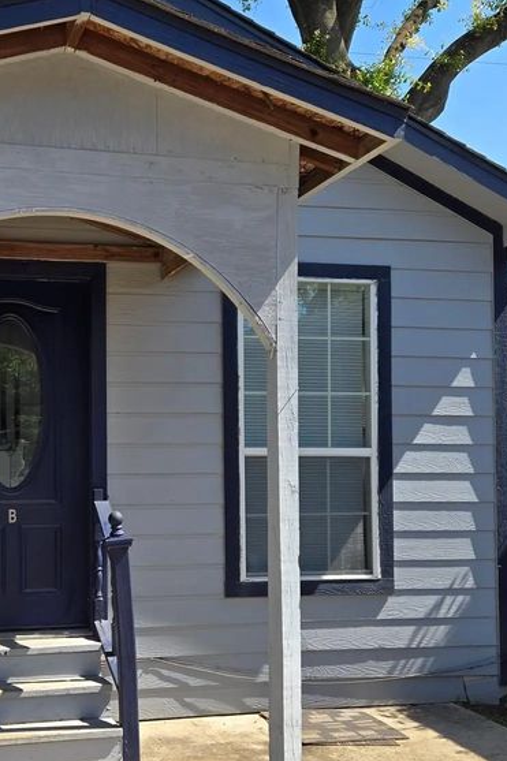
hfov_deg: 29.9
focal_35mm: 44
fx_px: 930
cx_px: 120
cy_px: 458
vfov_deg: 44.3
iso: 25
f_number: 1.8
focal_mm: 5.4
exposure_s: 1/994
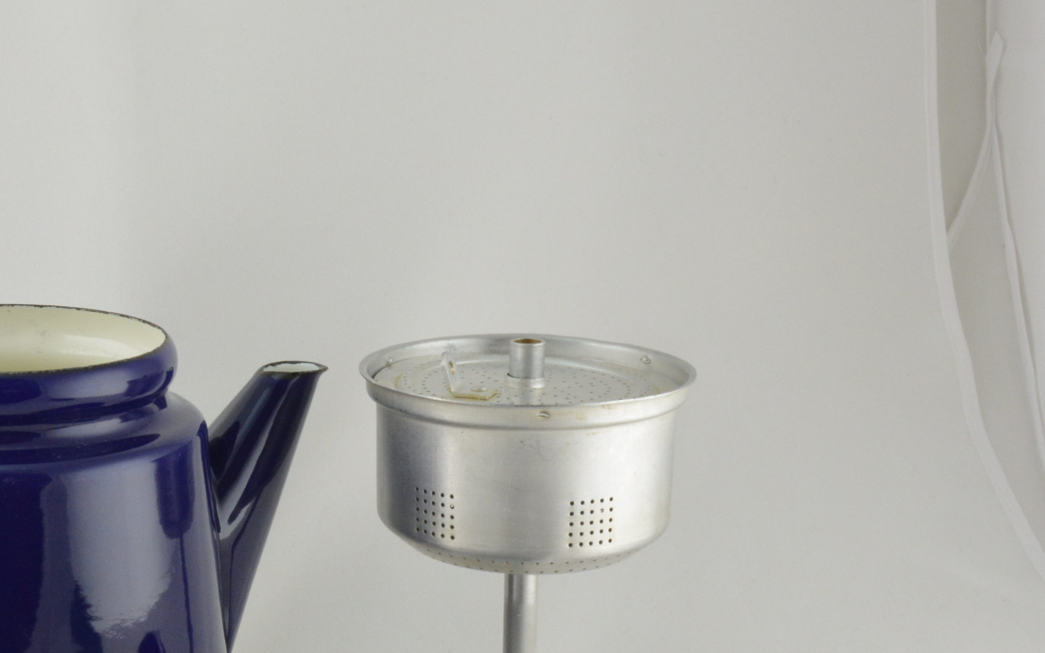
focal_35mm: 67
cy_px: 379
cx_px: 113
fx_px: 1908
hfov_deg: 29.4
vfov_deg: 19.4
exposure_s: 1/15
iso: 1250
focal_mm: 24
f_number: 22
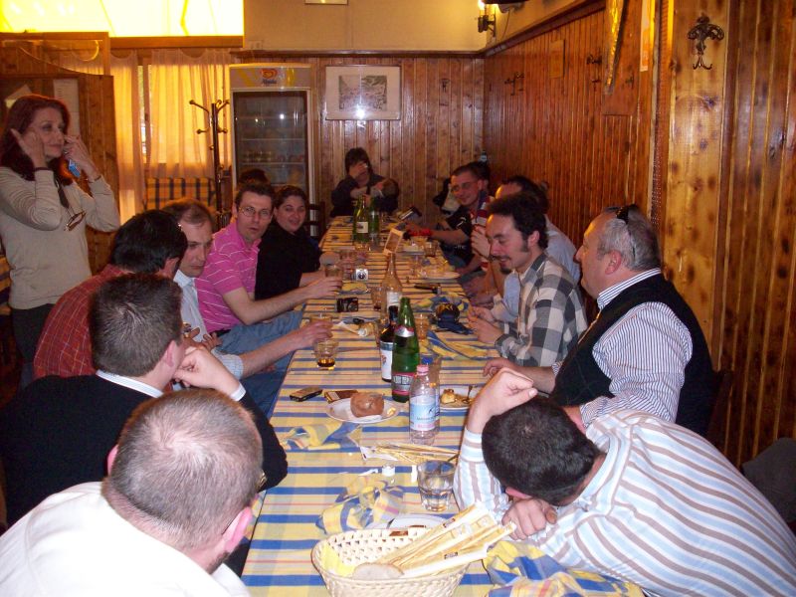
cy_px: 298
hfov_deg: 50.1
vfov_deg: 38.7
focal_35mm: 37
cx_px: 398
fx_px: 851
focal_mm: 6.2
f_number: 2.8
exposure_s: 1/45
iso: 160
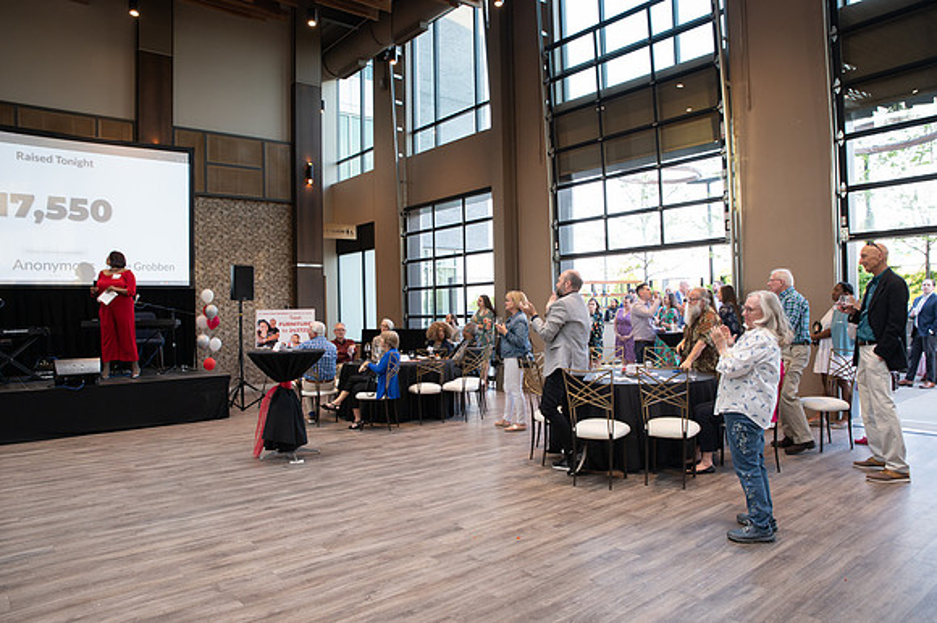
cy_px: 312
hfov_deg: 73.8
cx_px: 468
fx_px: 624
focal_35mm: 24
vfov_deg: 53.1
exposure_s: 1/125
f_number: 4.5
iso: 1250
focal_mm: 24
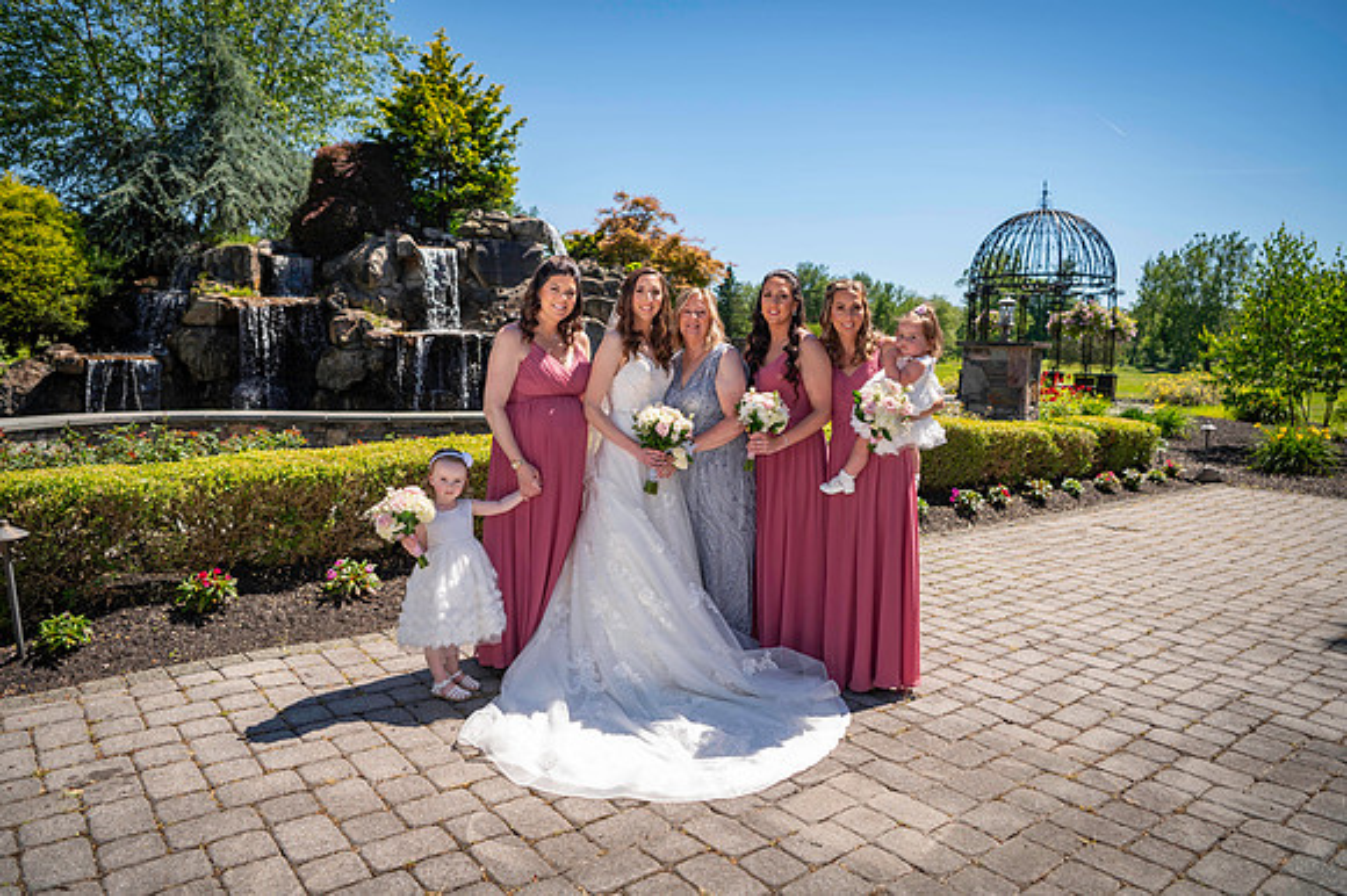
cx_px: 674
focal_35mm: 24
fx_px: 897
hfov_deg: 73.8
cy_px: 448
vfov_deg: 53.1
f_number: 3.2
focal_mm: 24
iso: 100
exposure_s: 1/1250
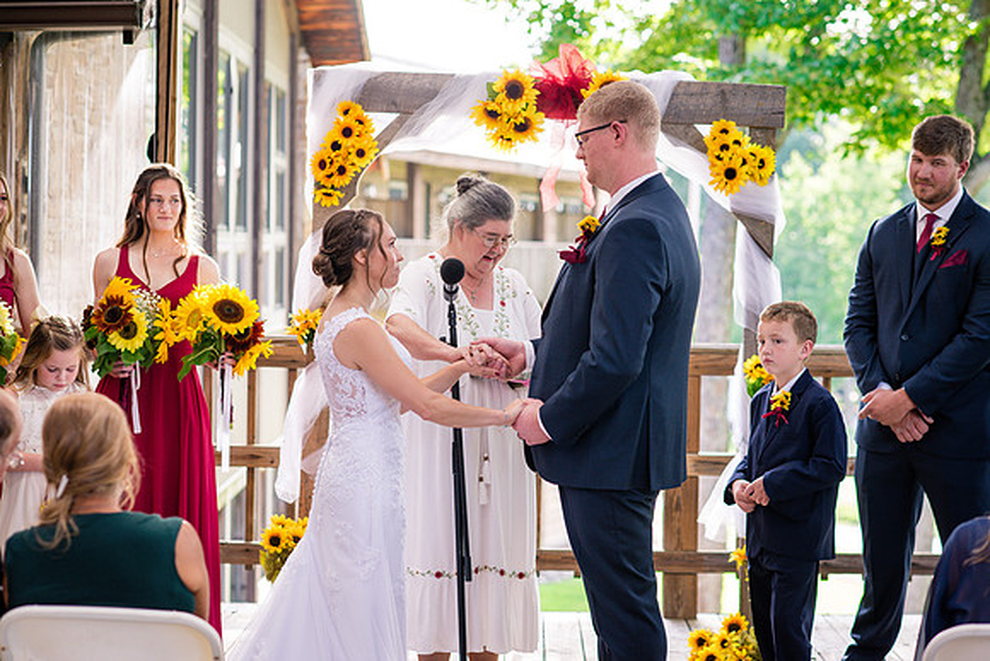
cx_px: 495
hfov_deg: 23.9
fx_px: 2338
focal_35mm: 85
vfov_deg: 16.1
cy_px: 330
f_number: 3.2
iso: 400
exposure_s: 1/250
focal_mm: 85
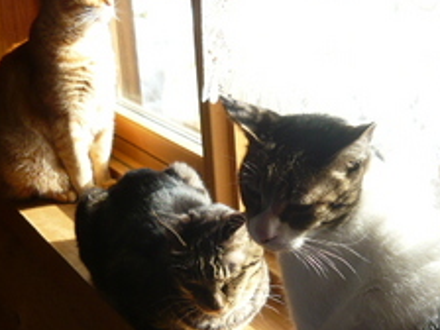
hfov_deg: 31.2
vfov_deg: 23.5
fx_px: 788
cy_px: 237
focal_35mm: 62
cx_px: 246
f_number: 2.8
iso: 100
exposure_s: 1/125
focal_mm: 5.5
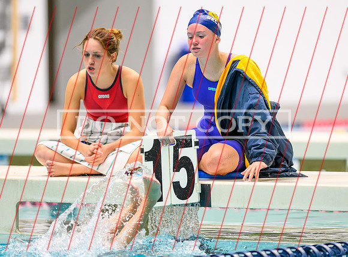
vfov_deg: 4.0
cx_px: 191
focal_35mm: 368
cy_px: 120
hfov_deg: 5.4
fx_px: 3683
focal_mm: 300
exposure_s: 1/800
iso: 2000
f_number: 2.8
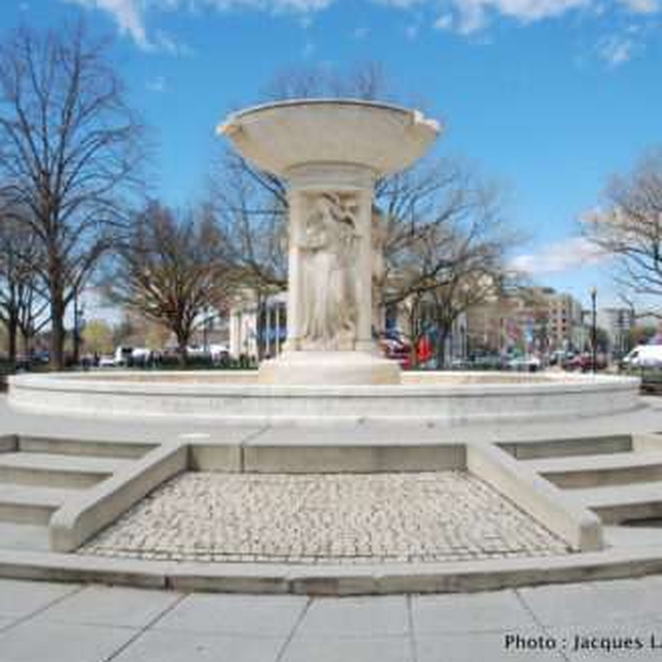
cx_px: 359
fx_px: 757
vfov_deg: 47.2
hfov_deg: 47.2
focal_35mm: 35
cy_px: 334
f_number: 10
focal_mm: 18
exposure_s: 1/160
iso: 100
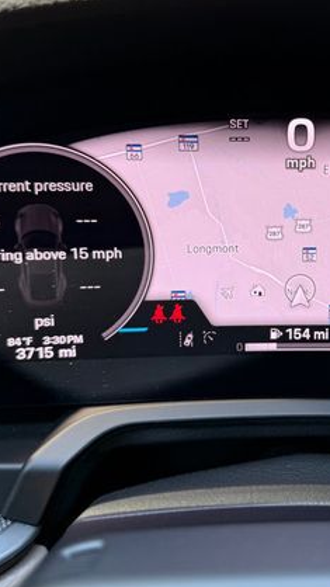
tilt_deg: -14.0
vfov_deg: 50.4
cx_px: 282
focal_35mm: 40
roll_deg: +1.0
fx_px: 622
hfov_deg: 28.8
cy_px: 268
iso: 64
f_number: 1.78
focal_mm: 6.76
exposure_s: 1/146
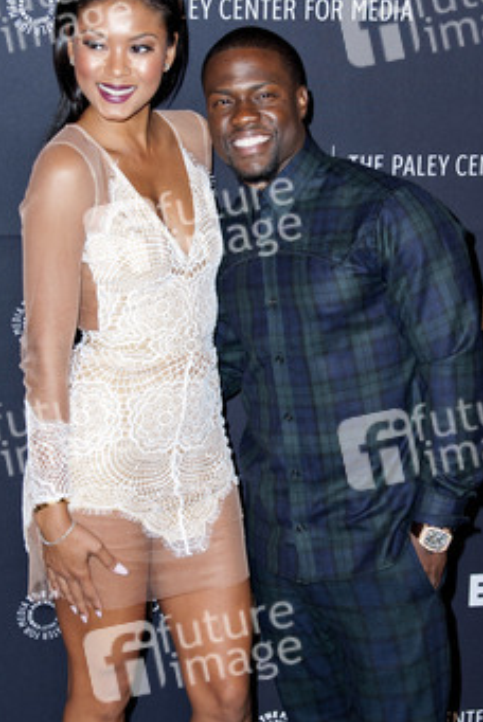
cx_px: 255
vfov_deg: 47.3
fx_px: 823
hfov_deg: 32.7
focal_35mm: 41
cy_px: 335
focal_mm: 35
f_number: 4.5
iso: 400
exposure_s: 1/320
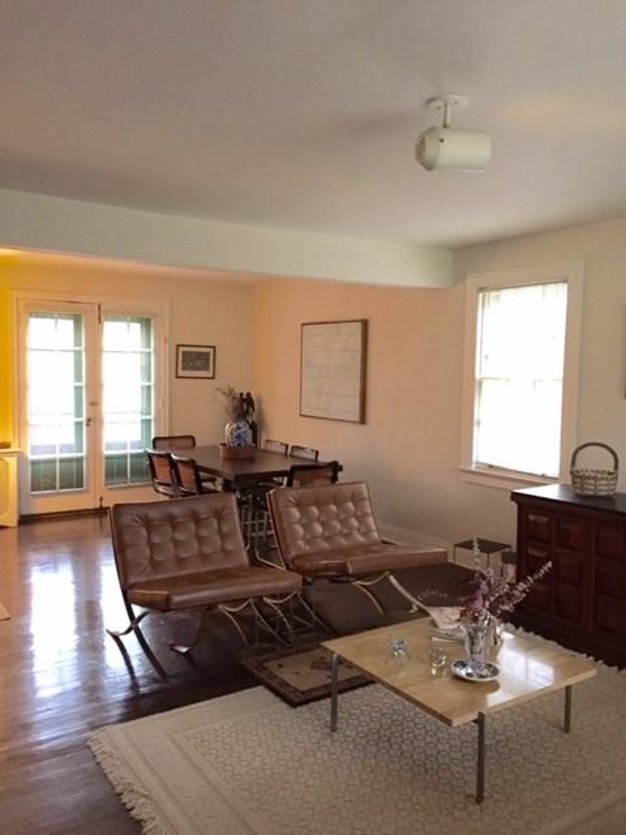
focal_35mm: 29
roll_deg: -1.0
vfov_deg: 61.7
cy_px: 418
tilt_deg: -3.3
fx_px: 699
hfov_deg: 48.2
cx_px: 313
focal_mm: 4.15
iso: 250
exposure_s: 1/24
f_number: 2.2
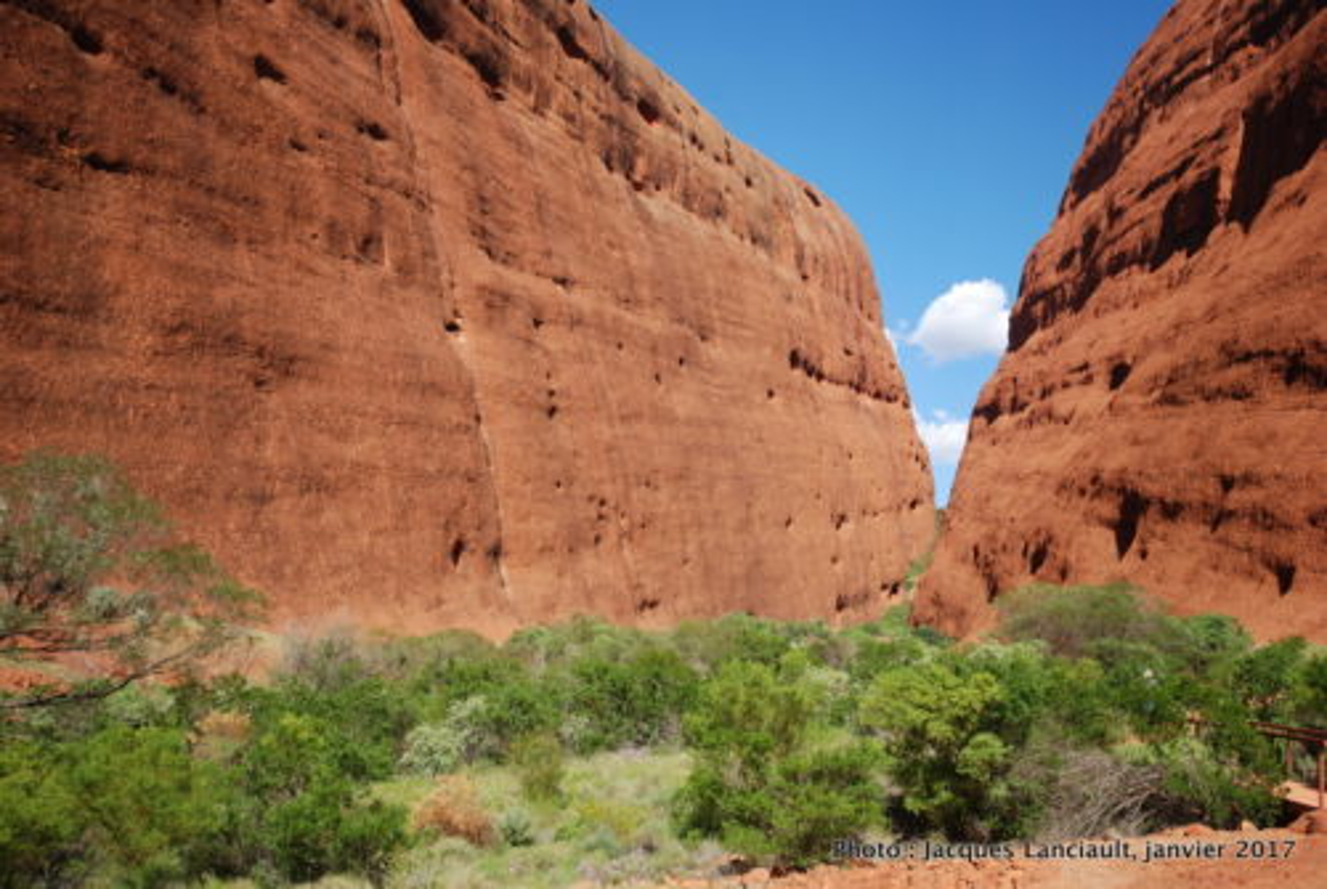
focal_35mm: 36
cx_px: 664
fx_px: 1329
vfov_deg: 37.0
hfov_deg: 53.1
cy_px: 444
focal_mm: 24
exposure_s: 1/320
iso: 100
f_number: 5
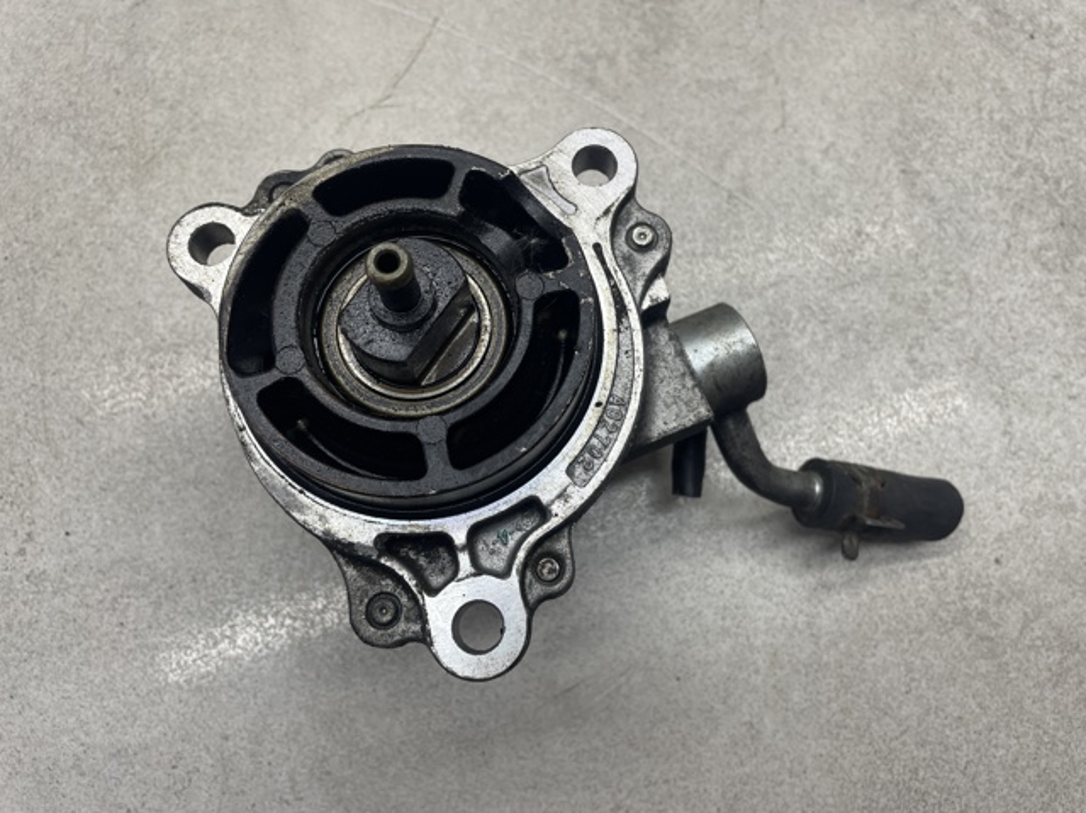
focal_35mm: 26
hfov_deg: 67.3
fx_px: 815
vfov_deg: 53.0
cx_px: 543
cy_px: 406
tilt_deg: -78.1
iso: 32
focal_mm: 4.2
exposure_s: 1/149
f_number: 1.6
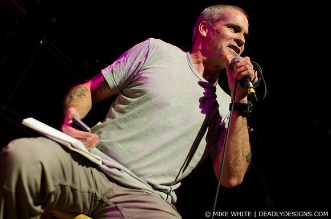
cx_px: 166
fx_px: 413
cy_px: 110
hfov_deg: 43.7
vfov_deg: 29.7
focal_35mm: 45
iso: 1600
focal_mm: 30
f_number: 2.8
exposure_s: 1/500
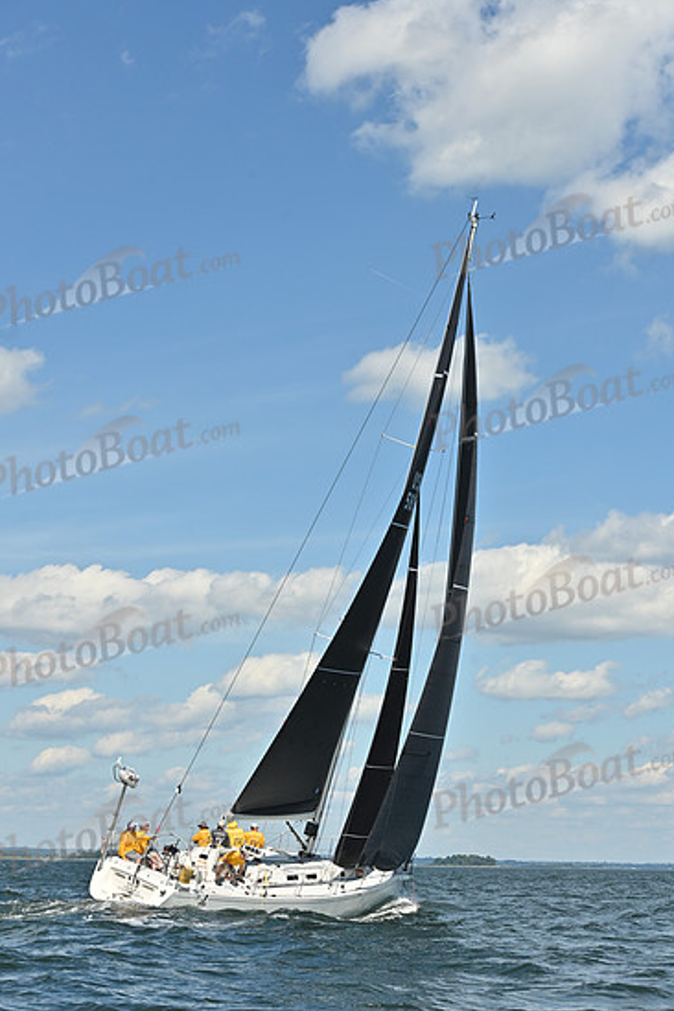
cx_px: 336
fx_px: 2078
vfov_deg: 27.3
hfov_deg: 18.4
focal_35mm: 74
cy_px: 525
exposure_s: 1/1250
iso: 250
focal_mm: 70
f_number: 8
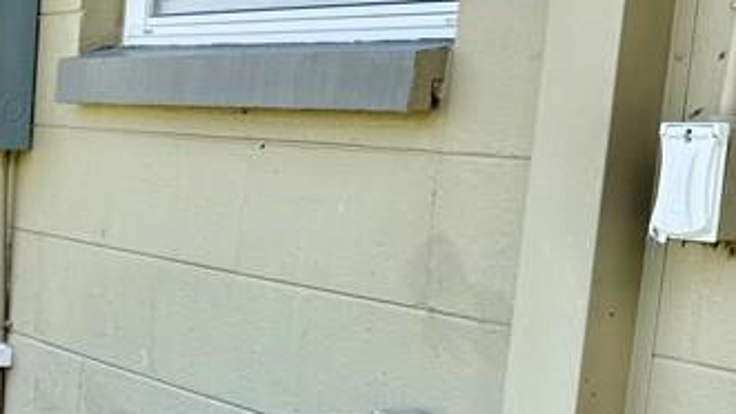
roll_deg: -3.1
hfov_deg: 24.6
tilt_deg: -9.2
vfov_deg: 14.8
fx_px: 1580
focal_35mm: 81
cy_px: 372
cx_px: -56
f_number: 1.78
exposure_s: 1/728
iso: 80
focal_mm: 6.76
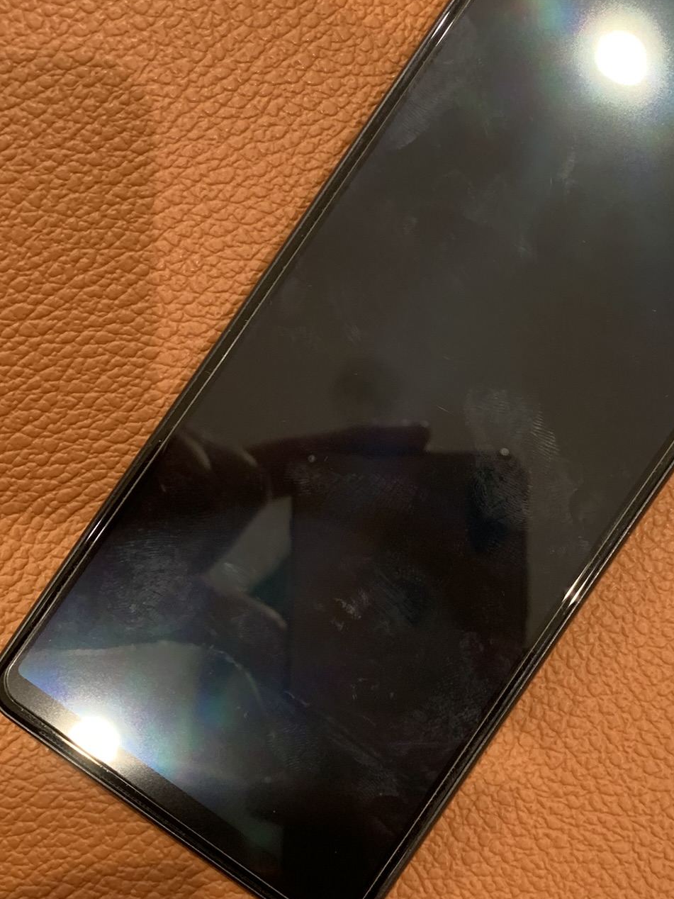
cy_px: 439
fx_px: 1090
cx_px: 454
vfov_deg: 44.8
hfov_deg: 34.0
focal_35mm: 42
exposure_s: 1/50
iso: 200
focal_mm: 4.25
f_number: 1.8
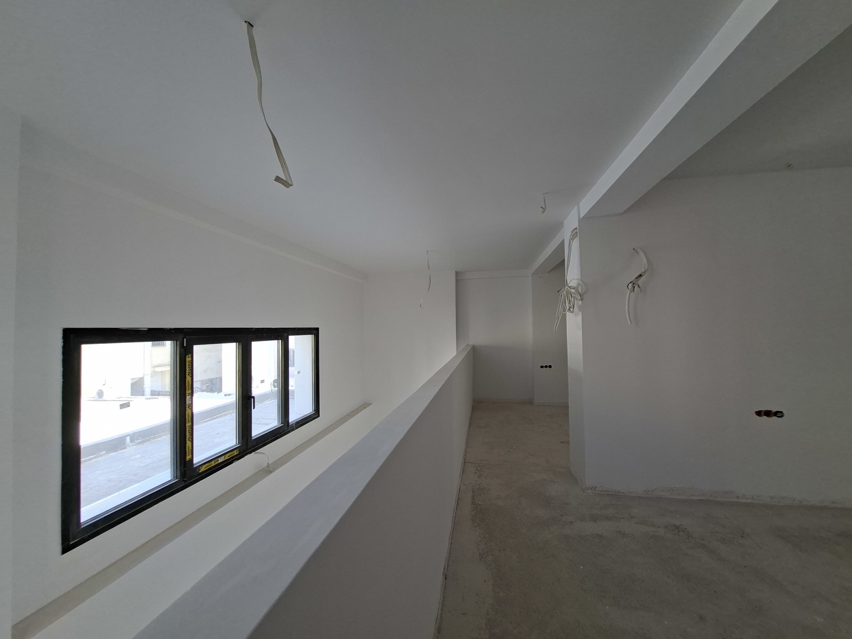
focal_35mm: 13
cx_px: 426
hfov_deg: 106.2
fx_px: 320
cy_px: 320
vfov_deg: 89.9
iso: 40
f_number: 2.2
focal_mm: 1.74
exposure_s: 1/120
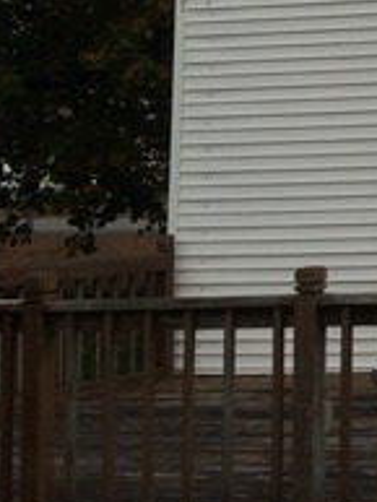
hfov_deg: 13.0
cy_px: -23
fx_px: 1392
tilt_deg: +5.1
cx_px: 803
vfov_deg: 19.7
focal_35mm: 96
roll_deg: +2.1
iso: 32
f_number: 2.2
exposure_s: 1/1368
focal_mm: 4.15
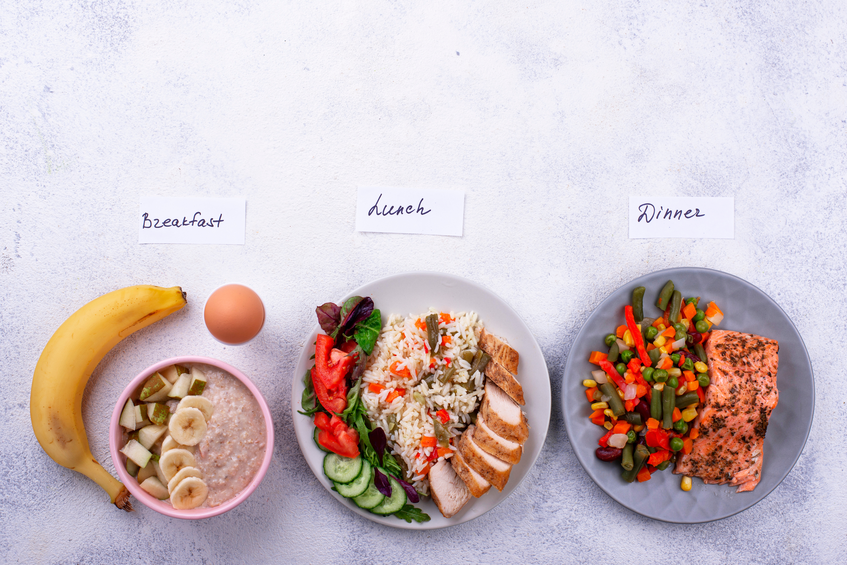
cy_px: 282
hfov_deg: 39.6
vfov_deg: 27.0
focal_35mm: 50
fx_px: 1177
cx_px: 424
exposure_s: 1/125
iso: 100
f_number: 9
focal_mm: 50
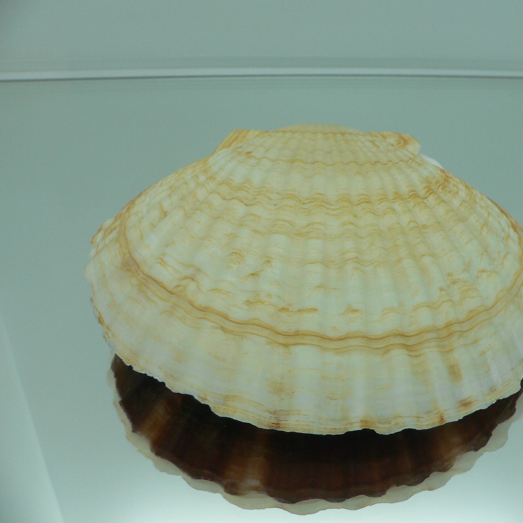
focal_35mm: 42
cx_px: 326
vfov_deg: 40.0
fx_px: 718
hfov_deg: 39.8
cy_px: 257
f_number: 2.8
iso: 80
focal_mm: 4.6
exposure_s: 1/60
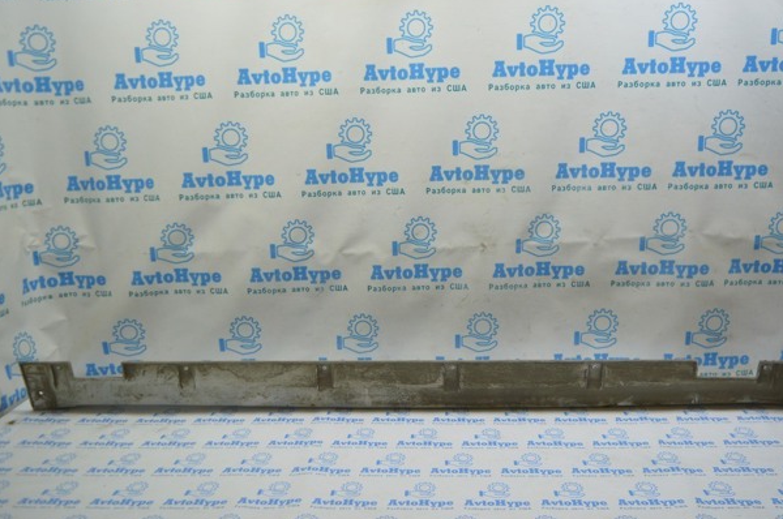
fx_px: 695
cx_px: 410
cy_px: 261
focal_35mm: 32
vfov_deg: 41.0
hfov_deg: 58.8
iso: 400
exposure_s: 1/100
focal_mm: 20
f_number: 3.8
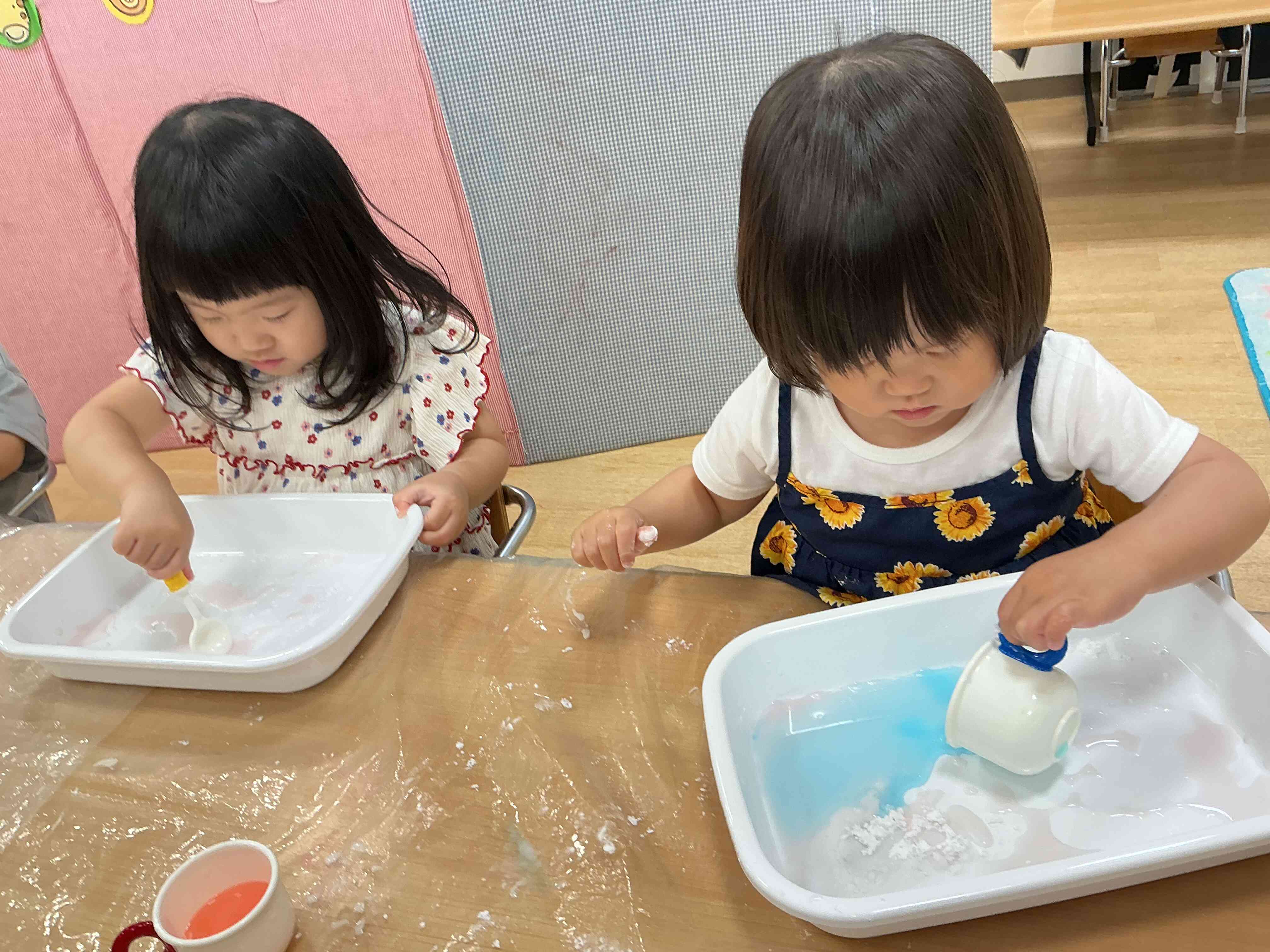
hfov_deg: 61.7
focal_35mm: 29
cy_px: 476
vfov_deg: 48.2
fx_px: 1064
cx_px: 635
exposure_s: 1/60
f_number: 1.8
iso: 40
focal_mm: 3
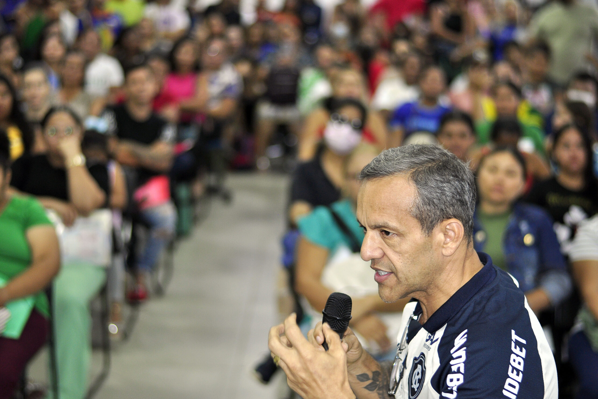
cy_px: 200
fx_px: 1246
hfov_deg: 27.0
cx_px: 299
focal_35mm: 75
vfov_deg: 18.2
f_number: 1.8
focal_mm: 50
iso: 400
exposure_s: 1/200
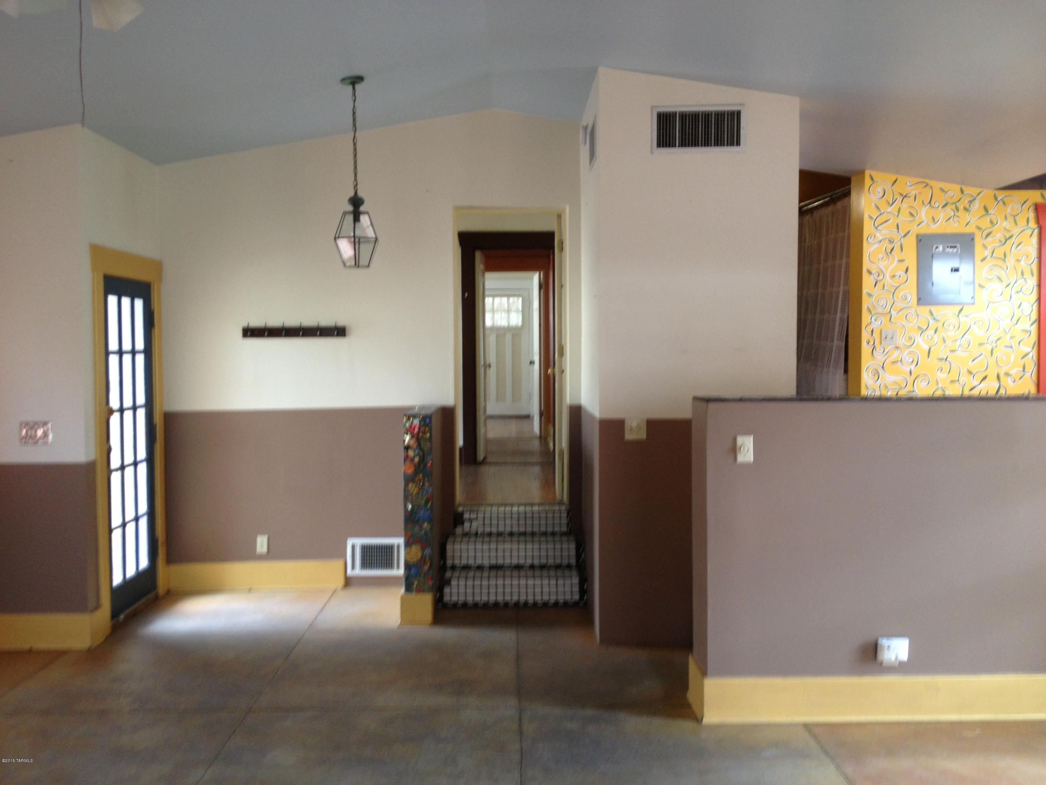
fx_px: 1058
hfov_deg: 52.6
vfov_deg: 40.7
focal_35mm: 35
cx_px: 523
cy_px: 392
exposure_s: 1/20
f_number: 2.4
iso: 80
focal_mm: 4.28
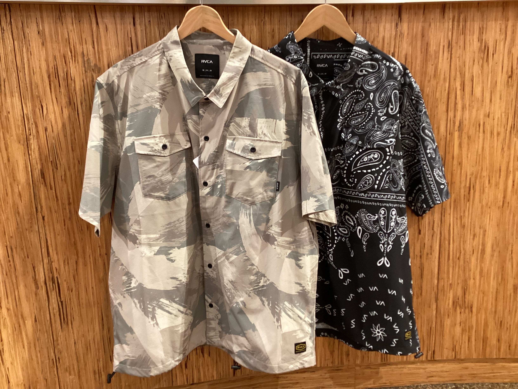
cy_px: 194
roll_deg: +1.7
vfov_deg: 45.4
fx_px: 464
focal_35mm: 31
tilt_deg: -13.1
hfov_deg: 58.4
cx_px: 259
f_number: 2.4
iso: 250
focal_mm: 3.3
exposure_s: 1/50
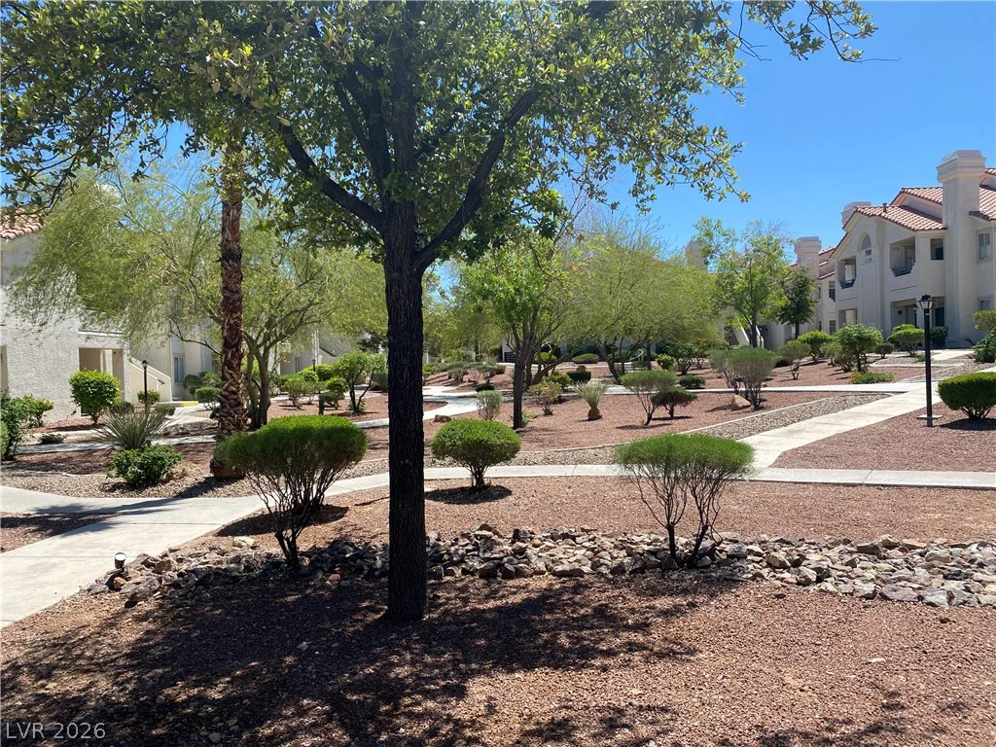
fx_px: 748
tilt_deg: -0.6
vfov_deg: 53.1
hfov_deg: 67.3
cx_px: 498
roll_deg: +1.1
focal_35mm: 26
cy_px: 374
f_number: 1.8
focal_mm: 4.25
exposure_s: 1/2571
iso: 32
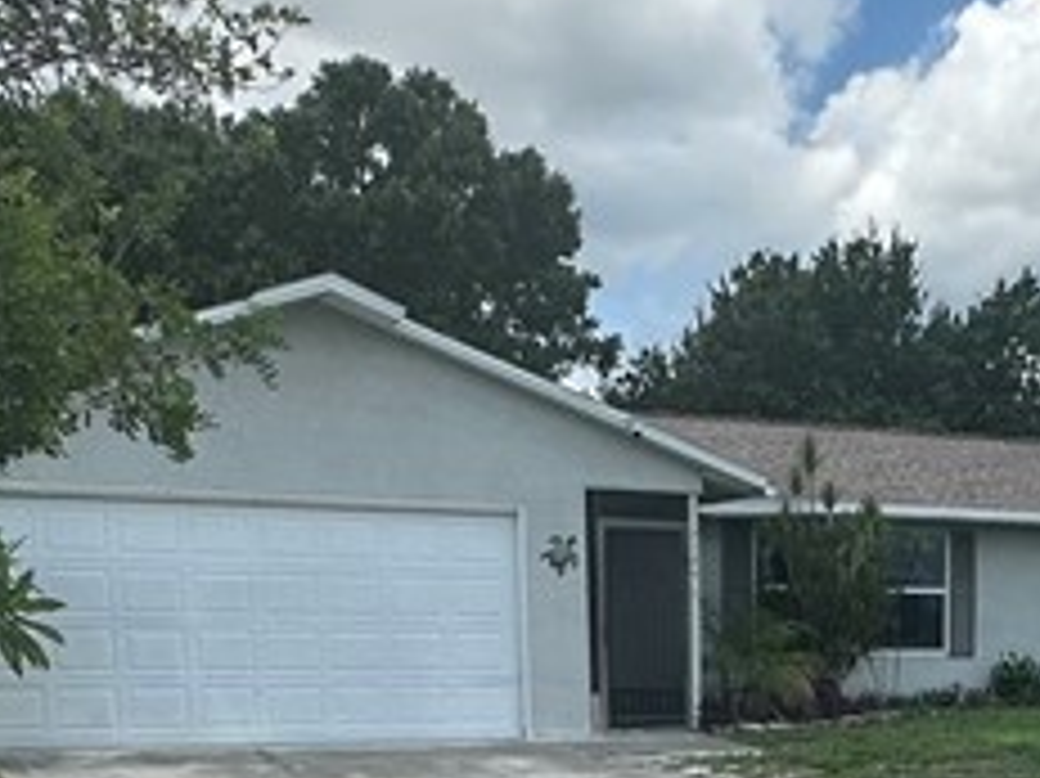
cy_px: 962
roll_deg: -1.4
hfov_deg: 30.3
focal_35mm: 62
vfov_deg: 21.7
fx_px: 1862
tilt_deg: -7.9
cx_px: 860
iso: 40
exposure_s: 1/1715
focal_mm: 2.22
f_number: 2.2
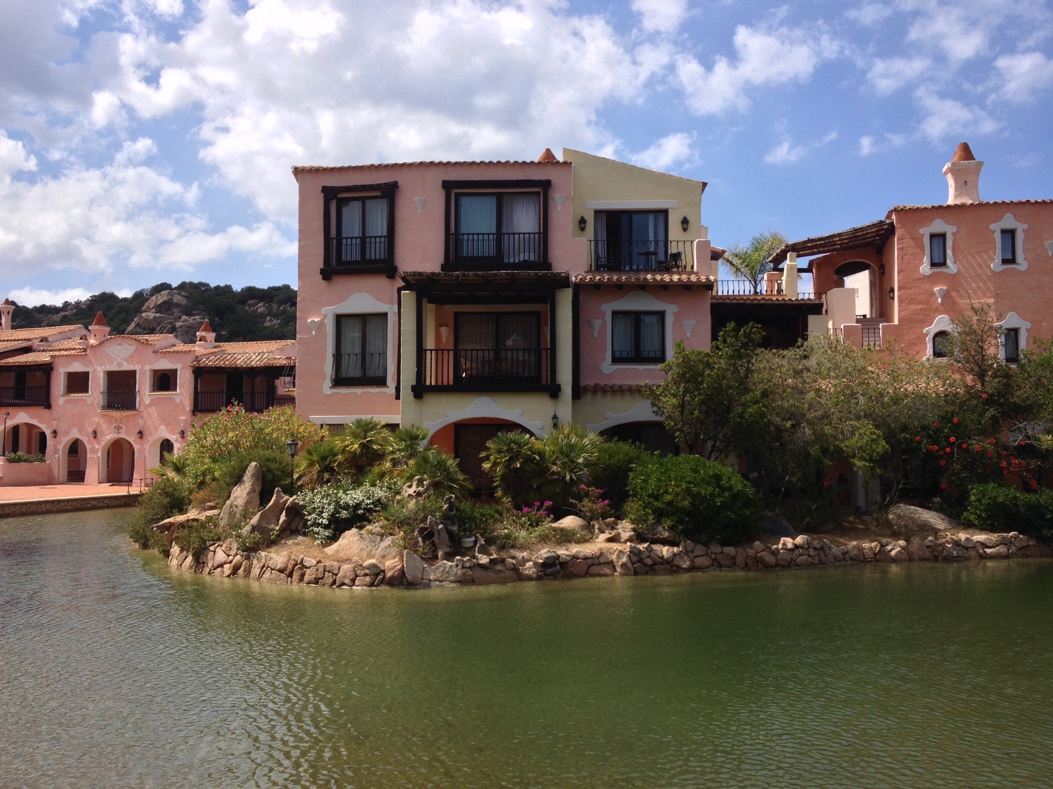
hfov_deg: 52.6
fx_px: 1065
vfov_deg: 40.7
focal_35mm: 35
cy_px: 394
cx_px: 526
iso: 50
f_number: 2.4
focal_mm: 4.28
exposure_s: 1/1623
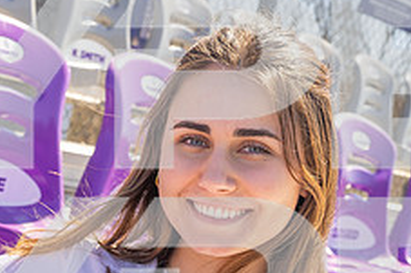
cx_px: 85
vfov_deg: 12.2
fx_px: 1255
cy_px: 294
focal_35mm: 110
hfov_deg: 18.4
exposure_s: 1/125
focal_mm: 43
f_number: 8
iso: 100
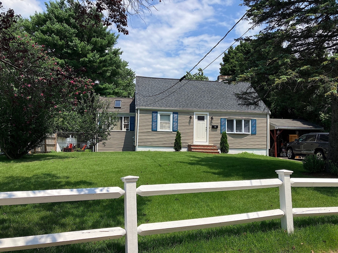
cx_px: 169
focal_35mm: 28
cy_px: 126
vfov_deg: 49.7
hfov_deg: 63.4
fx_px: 273
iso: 32
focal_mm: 3.99
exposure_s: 1/2114
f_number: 1.8
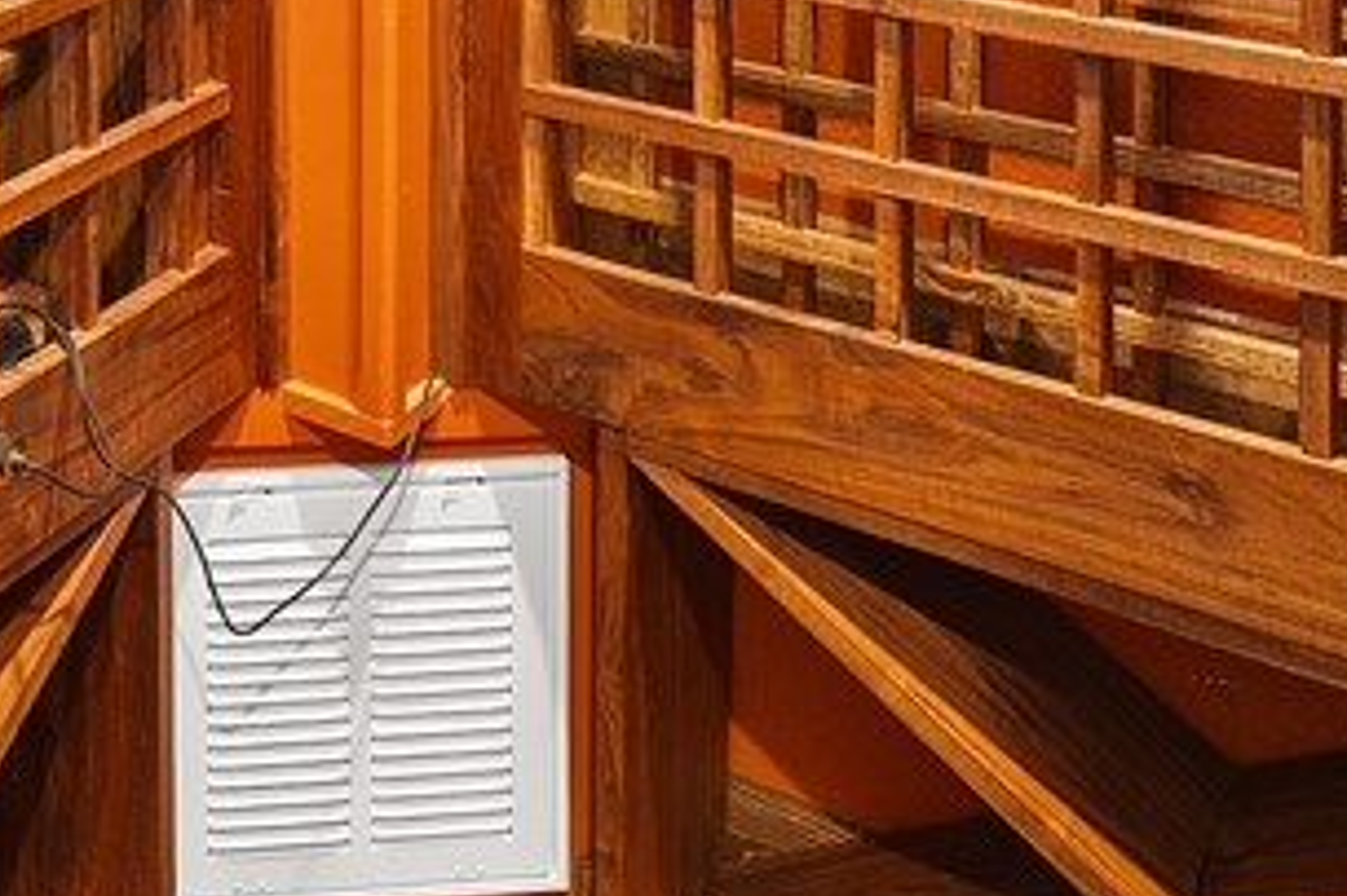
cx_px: -119
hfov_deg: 31.3
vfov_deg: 19.4
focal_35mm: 57
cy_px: -591
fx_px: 2132
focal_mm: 16
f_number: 9
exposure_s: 2.5
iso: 800
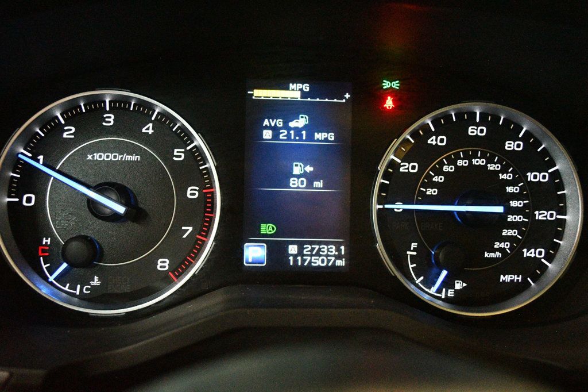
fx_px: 686
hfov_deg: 46.4
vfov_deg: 31.9
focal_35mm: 42
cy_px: 196
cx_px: 294
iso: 11400
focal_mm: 28
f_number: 4.5
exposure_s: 1/60
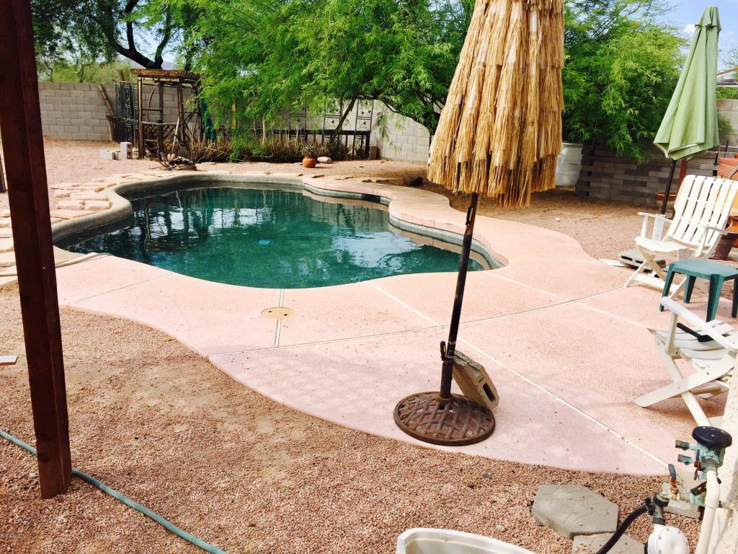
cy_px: 277
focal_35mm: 29
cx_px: 369
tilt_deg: -15.3
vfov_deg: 48.2
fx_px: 618
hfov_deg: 61.7
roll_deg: -1.9
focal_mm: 4.15
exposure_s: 1/1883
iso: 32
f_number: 2.2
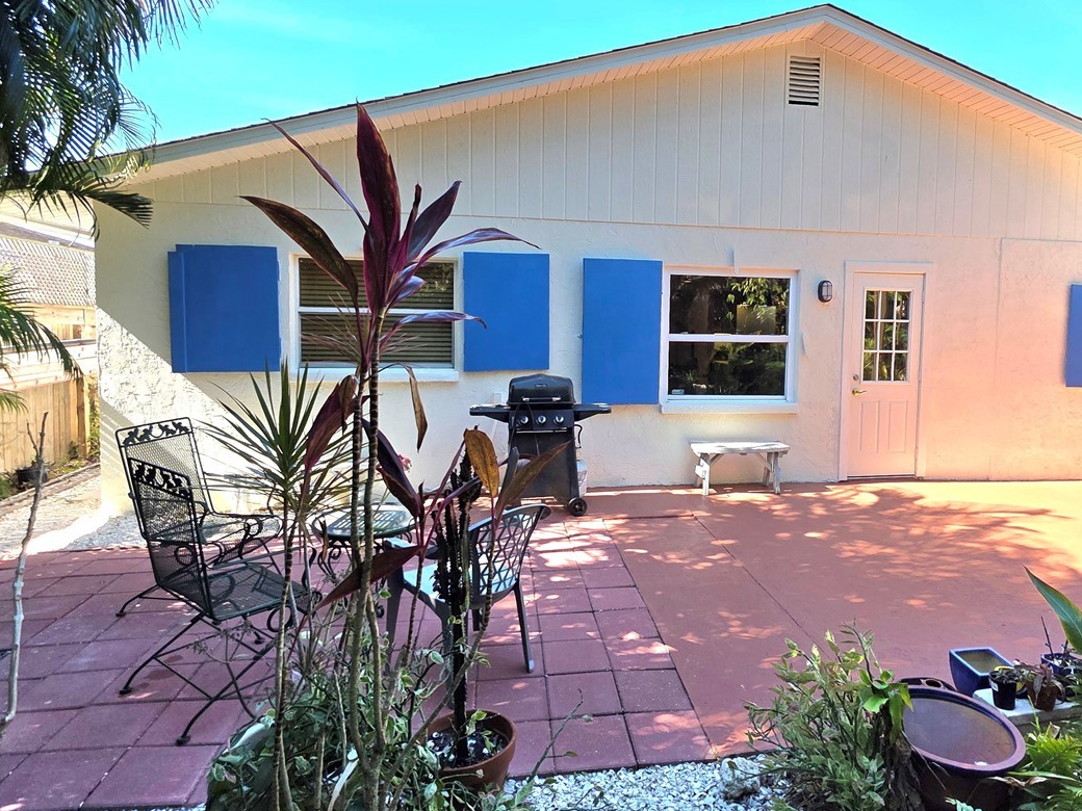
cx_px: 618
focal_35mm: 20
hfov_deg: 81.3
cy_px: 367
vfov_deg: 65.8
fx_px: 625
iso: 40
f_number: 1.9
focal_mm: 2.2
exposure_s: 1/714
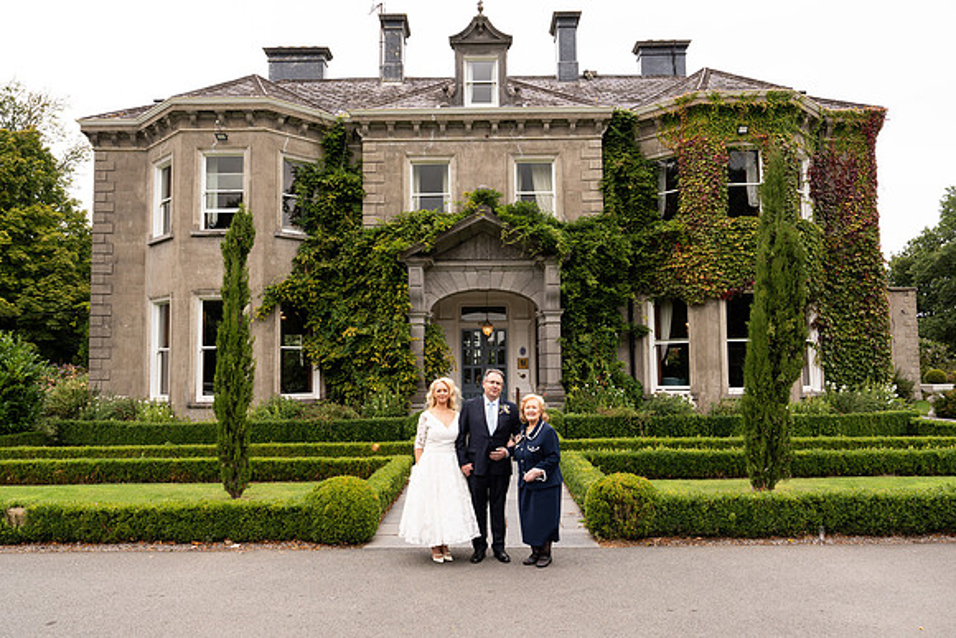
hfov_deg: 65.5
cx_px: 478
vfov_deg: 46.4
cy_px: 319
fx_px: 744
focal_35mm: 28
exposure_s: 1/200
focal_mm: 28
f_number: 5.6
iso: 250
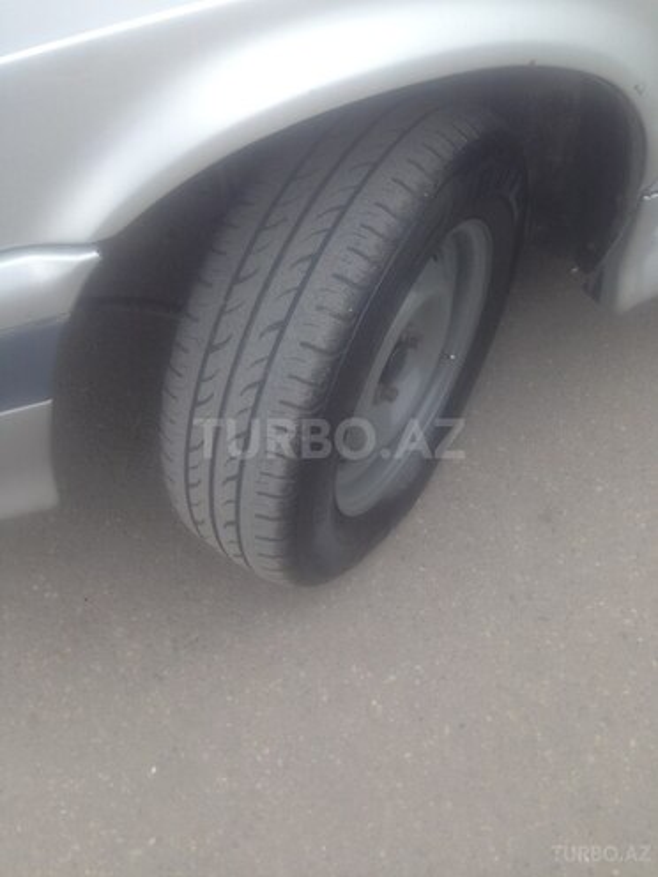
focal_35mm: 33
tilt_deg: -48.8
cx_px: 329
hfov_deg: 42.9
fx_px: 836
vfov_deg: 55.4
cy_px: 438
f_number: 2.4
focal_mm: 4.12
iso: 50
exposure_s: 1/195
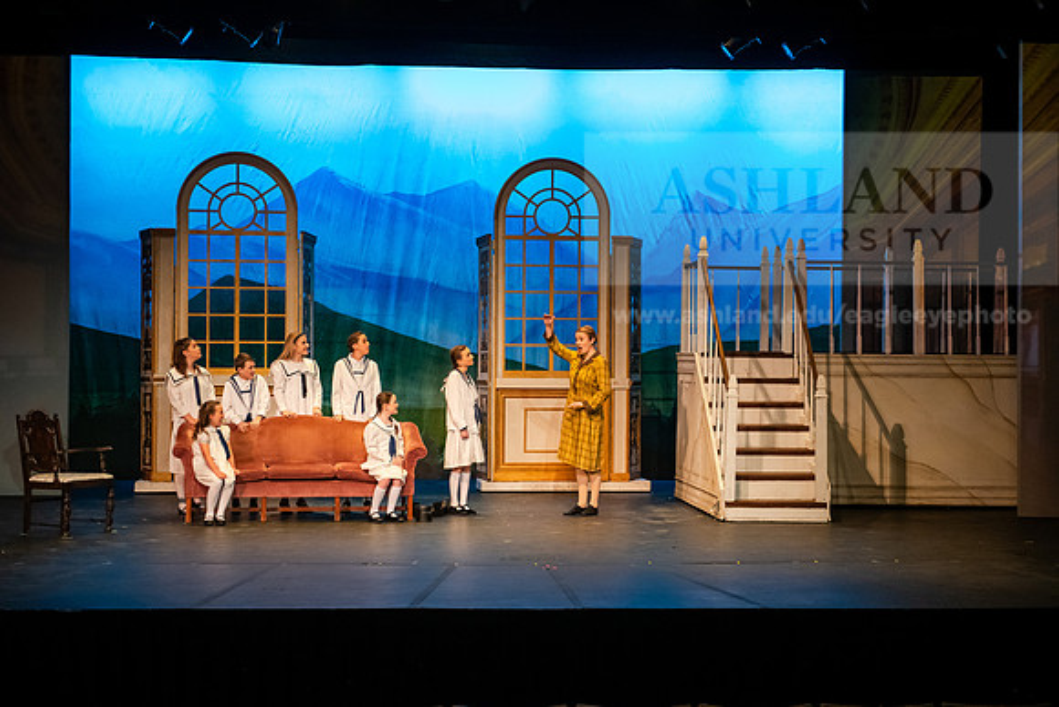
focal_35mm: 58
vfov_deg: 23.4
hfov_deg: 34.5
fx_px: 1706
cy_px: 354
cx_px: 530
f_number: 3.2
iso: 3200
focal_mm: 58
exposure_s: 1/200
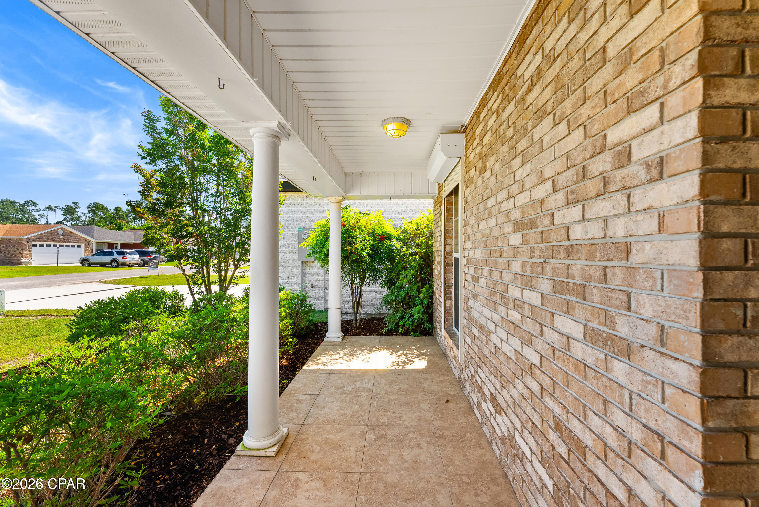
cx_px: 380
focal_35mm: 14
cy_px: 254
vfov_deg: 81.3
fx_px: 295
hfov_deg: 104.2
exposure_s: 1/50
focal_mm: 14
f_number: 8
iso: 400
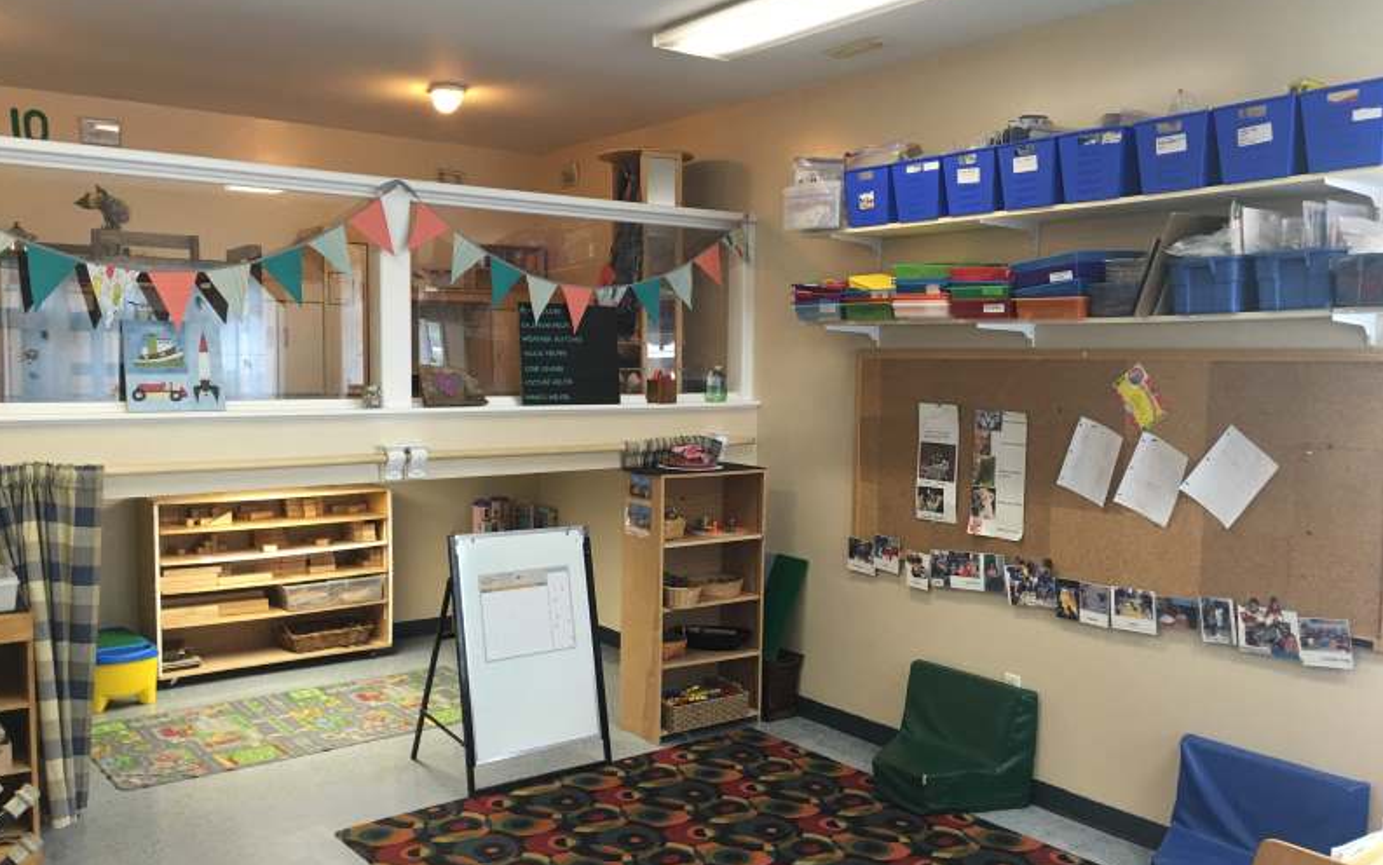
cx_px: 687
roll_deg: -0.9
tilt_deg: -5.4
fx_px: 1169
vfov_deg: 40.6
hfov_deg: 61.2
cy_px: 473
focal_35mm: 31
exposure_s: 1/15
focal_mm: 4.15
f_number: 2.2
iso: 40
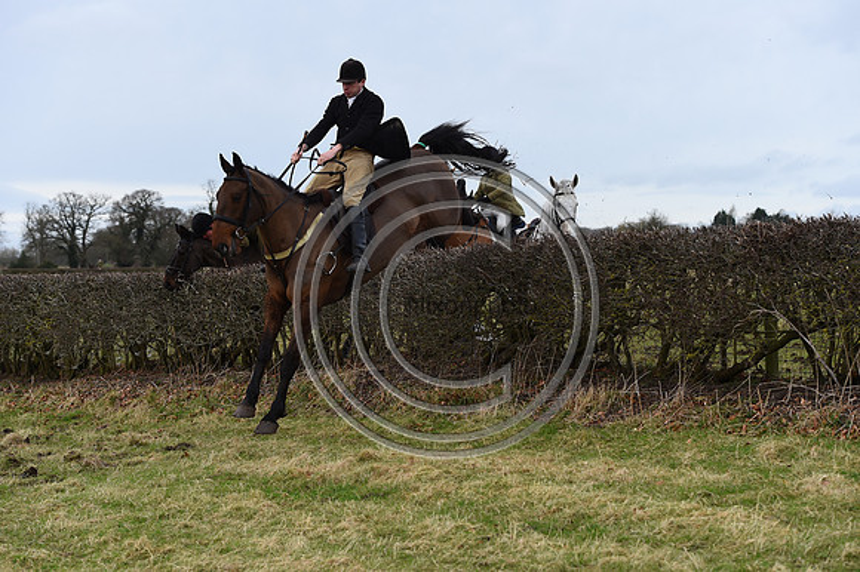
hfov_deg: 27.0
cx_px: 430
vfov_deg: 18.2
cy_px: 286
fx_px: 1791
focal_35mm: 75
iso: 720
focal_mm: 75
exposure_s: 1/1250
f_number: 5.6
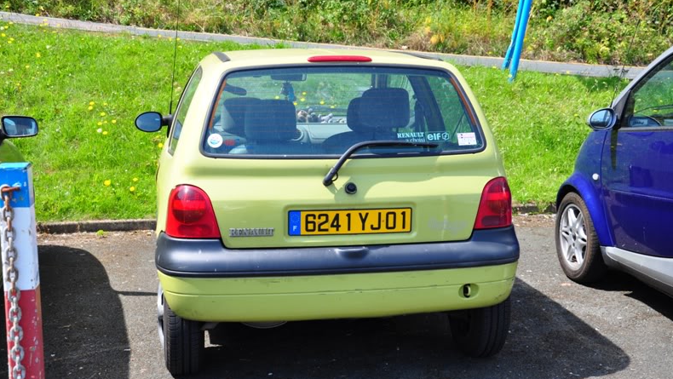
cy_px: 195
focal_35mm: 54
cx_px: 335
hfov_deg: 38.5
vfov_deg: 22.2
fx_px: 964
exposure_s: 1/250
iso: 200
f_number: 8
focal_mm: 34
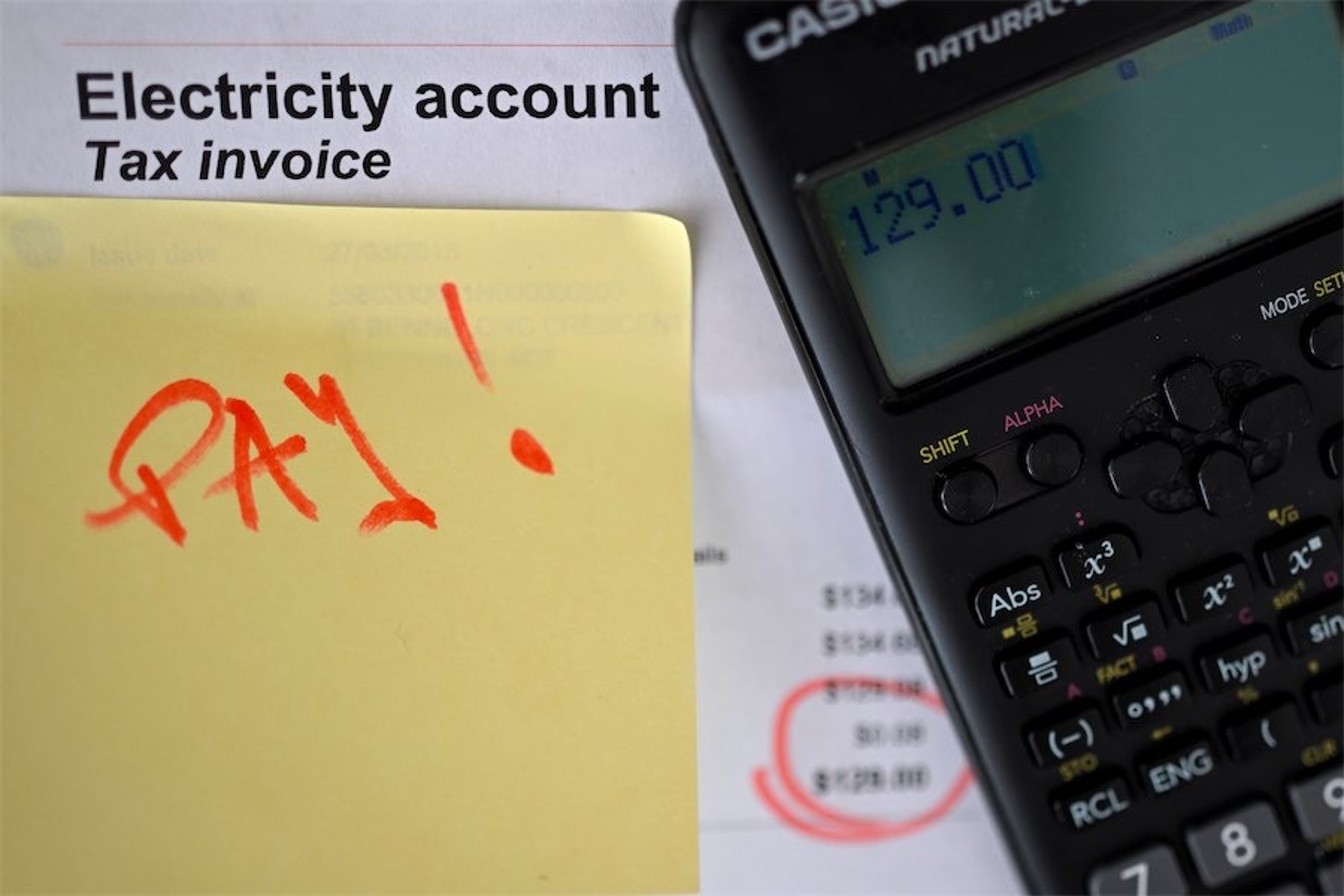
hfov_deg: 54.4
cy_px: 448
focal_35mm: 35
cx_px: 672
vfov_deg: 37.9
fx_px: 1307
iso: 500
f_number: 1.8
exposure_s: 1/80
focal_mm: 35
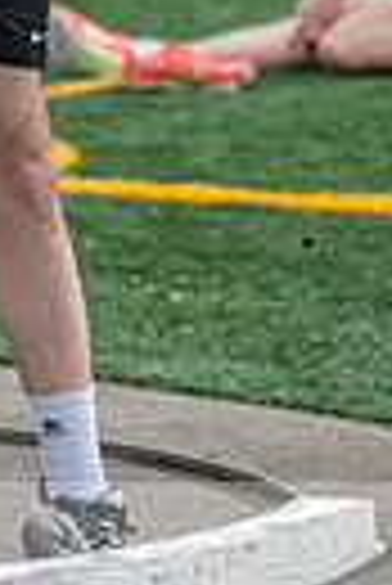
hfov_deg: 3.3
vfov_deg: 4.9
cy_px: -198
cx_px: 77
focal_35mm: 421
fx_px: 6858
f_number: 2.8
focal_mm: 122
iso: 560
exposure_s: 1/1250
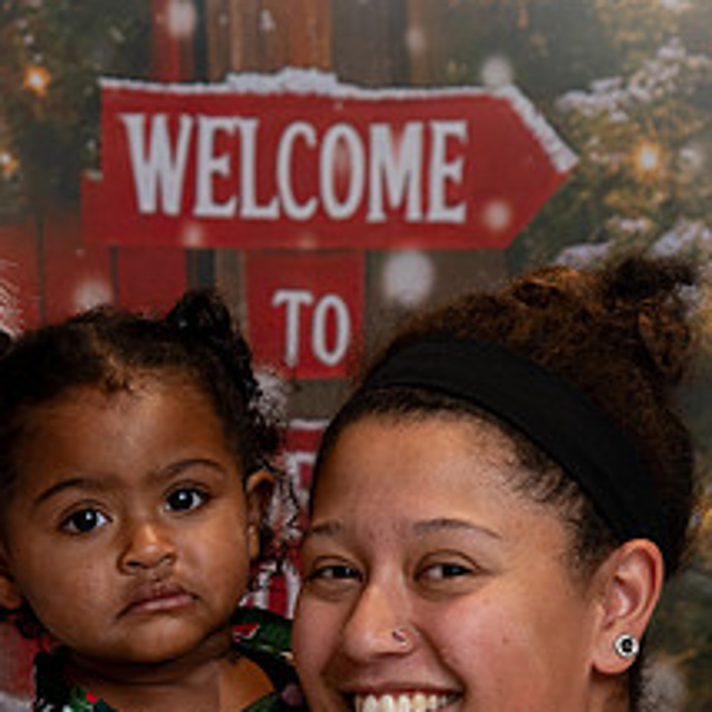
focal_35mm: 216
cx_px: 114
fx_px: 5026
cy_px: 469
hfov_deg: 8.1
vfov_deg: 8.1
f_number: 5
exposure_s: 1/200
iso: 1000
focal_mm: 78
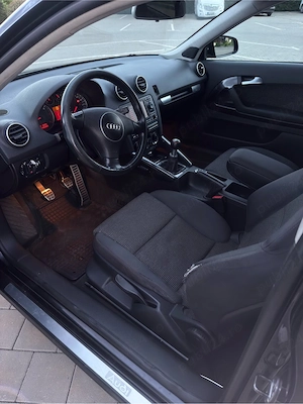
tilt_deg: -35.5
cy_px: 202
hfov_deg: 56.8
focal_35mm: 24
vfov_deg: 71.6
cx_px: 152
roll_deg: +1.1
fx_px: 280
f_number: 1.78
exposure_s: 1/37
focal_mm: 6.76
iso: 500
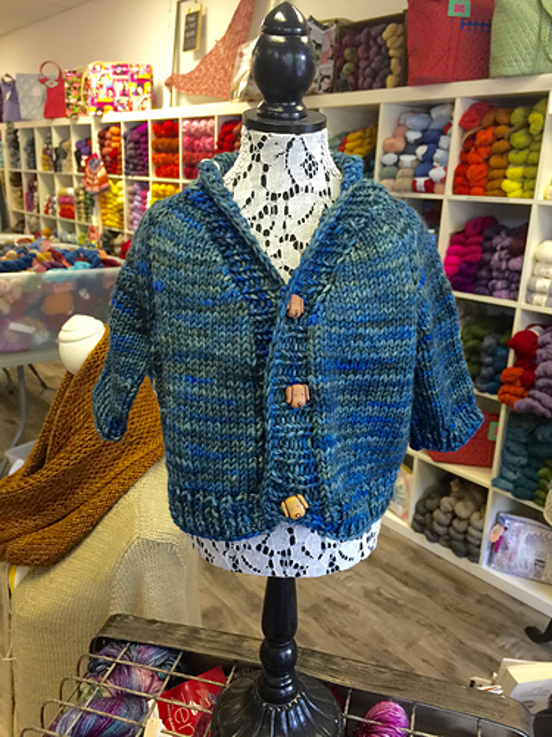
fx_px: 617
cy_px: 368
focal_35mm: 29
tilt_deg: -15.8
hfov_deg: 48.2
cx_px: 276
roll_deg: -2.5
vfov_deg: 61.7
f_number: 2.2
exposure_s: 1/15
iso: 64
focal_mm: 4.15
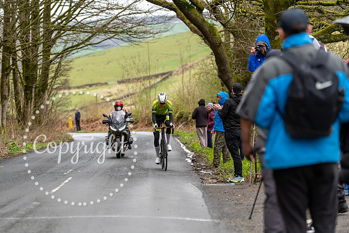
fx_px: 1454
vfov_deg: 9.2
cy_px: 116
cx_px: 174
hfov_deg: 13.7
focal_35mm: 150
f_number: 3.5
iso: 500
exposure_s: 1/1000
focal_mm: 150
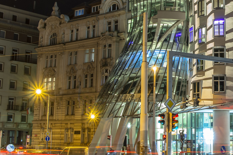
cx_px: 189
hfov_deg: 17.2
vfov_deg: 11.6
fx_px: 763
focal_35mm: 118
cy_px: 42
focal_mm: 30
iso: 100
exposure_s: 19
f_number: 8
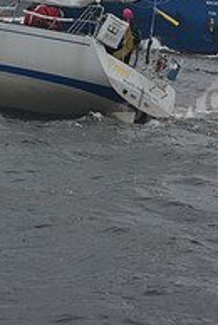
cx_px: 33
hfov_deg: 6.6
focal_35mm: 209
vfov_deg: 9.6
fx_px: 1892
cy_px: -141
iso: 250
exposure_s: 1/640
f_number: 7.1
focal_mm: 70
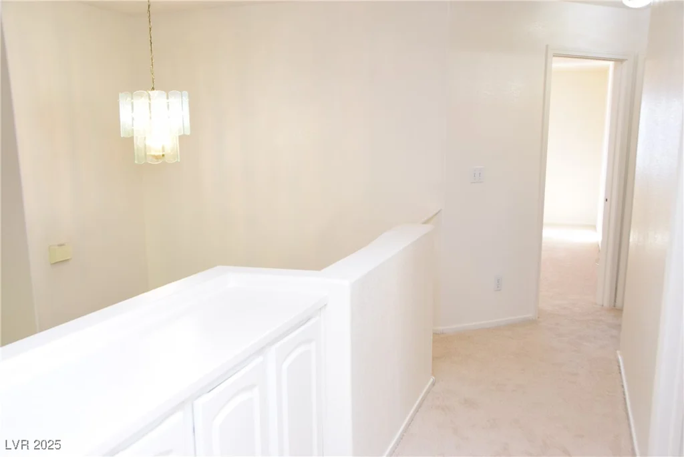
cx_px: 342
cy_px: 228
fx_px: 627
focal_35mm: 33
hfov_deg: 57.2
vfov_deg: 40.0
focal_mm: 22
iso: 400
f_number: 7.1
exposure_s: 1/40
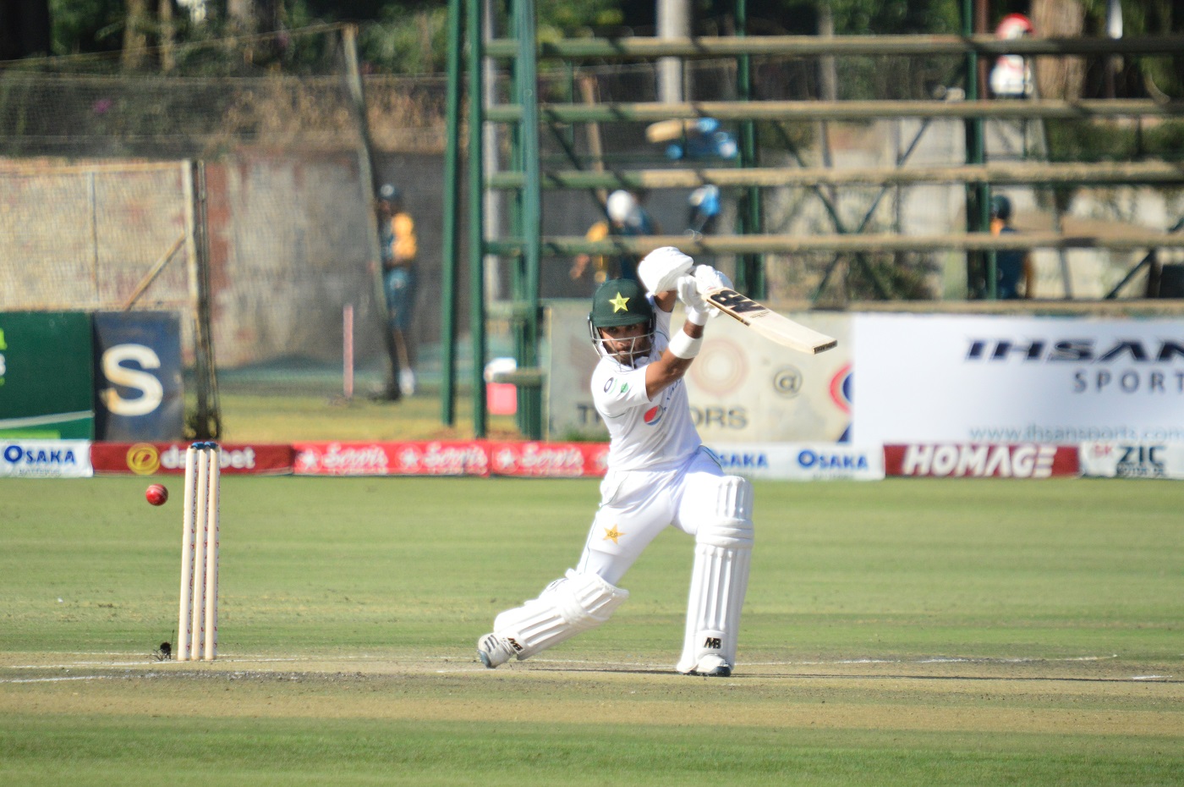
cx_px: 592
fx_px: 24638
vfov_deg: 1.8
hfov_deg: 2.8
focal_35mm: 750
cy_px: 394
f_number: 6.3
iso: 1600
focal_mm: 500
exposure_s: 1/3200
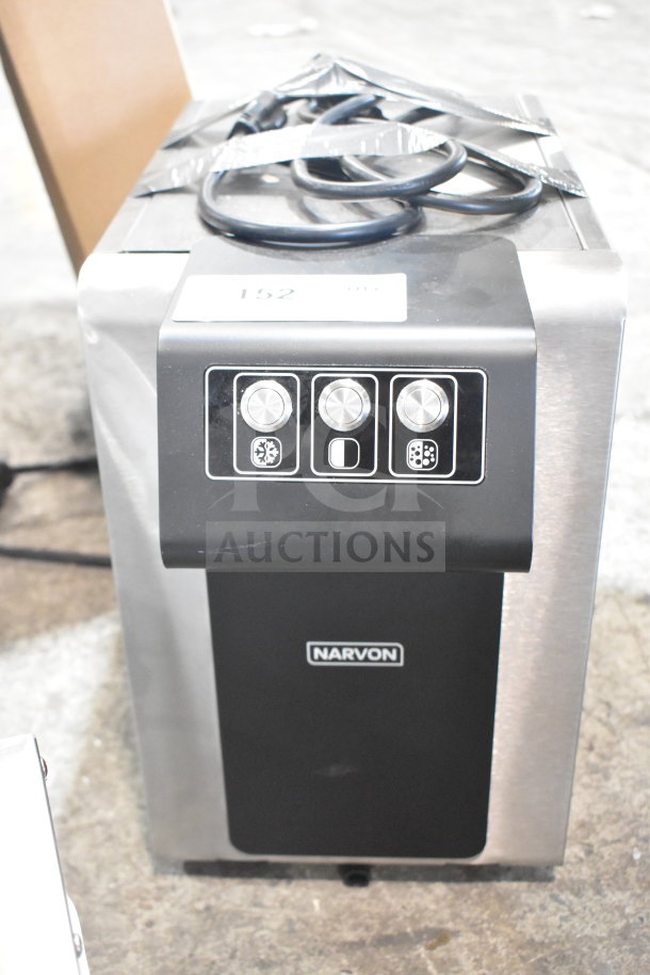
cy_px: 488
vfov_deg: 45.0
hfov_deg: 30.8
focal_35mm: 44
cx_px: 325
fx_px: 1178
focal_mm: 29
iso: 6400
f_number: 5.6
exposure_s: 1/125
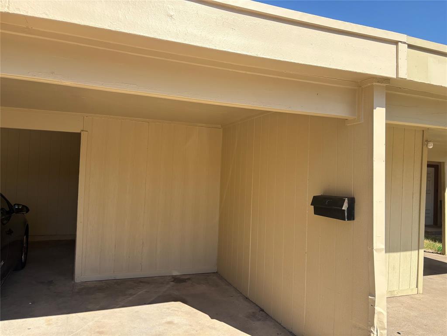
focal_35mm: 26
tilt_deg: +1.9
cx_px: 224
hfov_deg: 67.3
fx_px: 336
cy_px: 168
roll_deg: -2.0
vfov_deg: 53.1
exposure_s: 1/2364
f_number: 1.6
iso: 64
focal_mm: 5.96
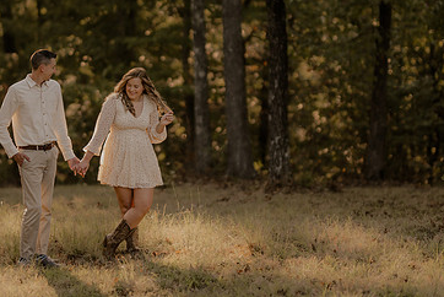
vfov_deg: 9.0
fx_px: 1876
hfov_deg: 13.5
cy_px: 100
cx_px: 154
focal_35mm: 152
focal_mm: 85
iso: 200
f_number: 1.4
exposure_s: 1/640
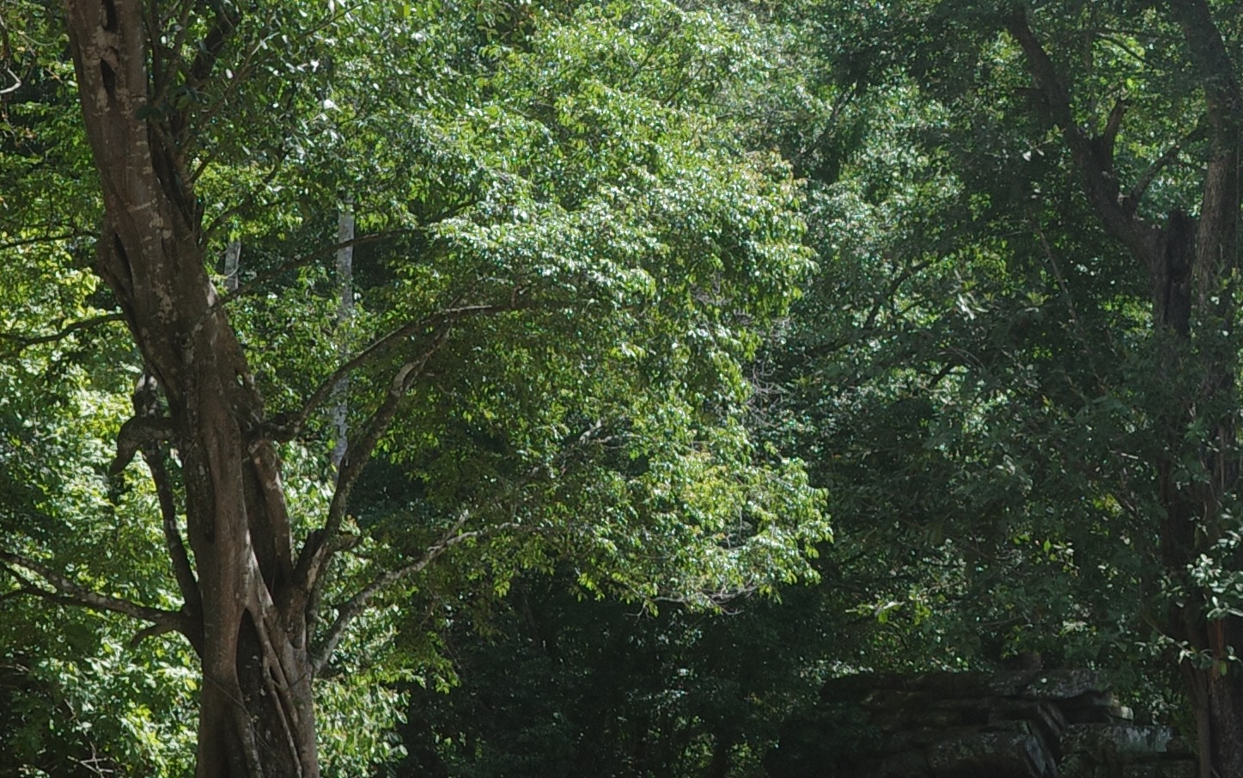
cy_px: 316
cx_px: 1203
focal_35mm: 169
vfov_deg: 7.8
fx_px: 5726
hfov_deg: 12.3
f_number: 5
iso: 200
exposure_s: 1/400
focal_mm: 26
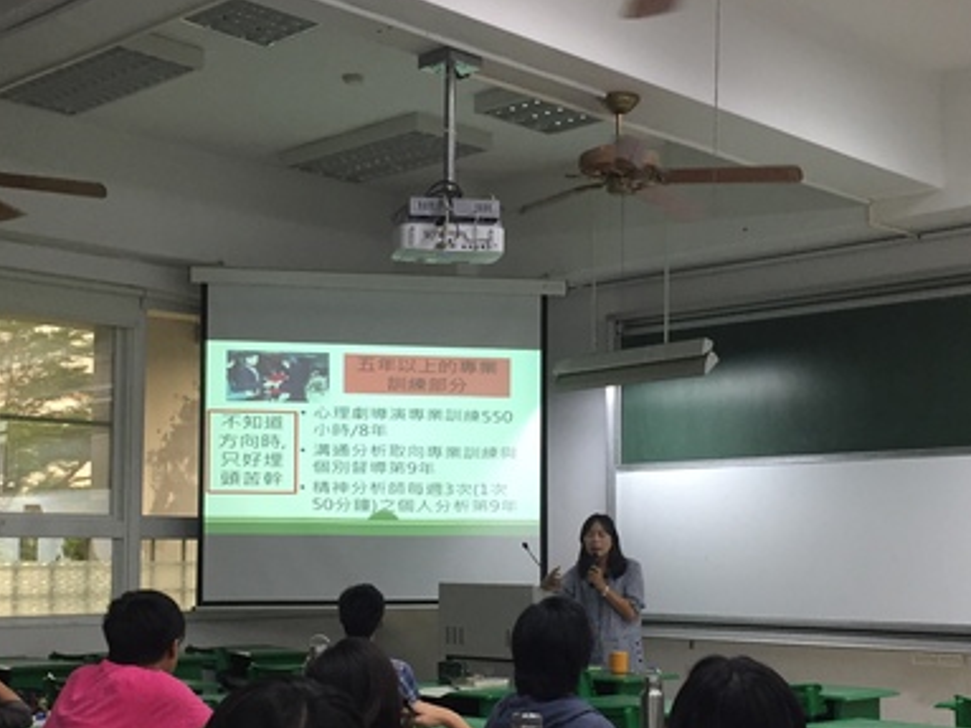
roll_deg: -1.3
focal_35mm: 53
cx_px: 497
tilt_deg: +3.4
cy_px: 445
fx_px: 1486
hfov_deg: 36.2
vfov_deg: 27.4
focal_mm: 4.15
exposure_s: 1/30
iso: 50
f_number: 2.2
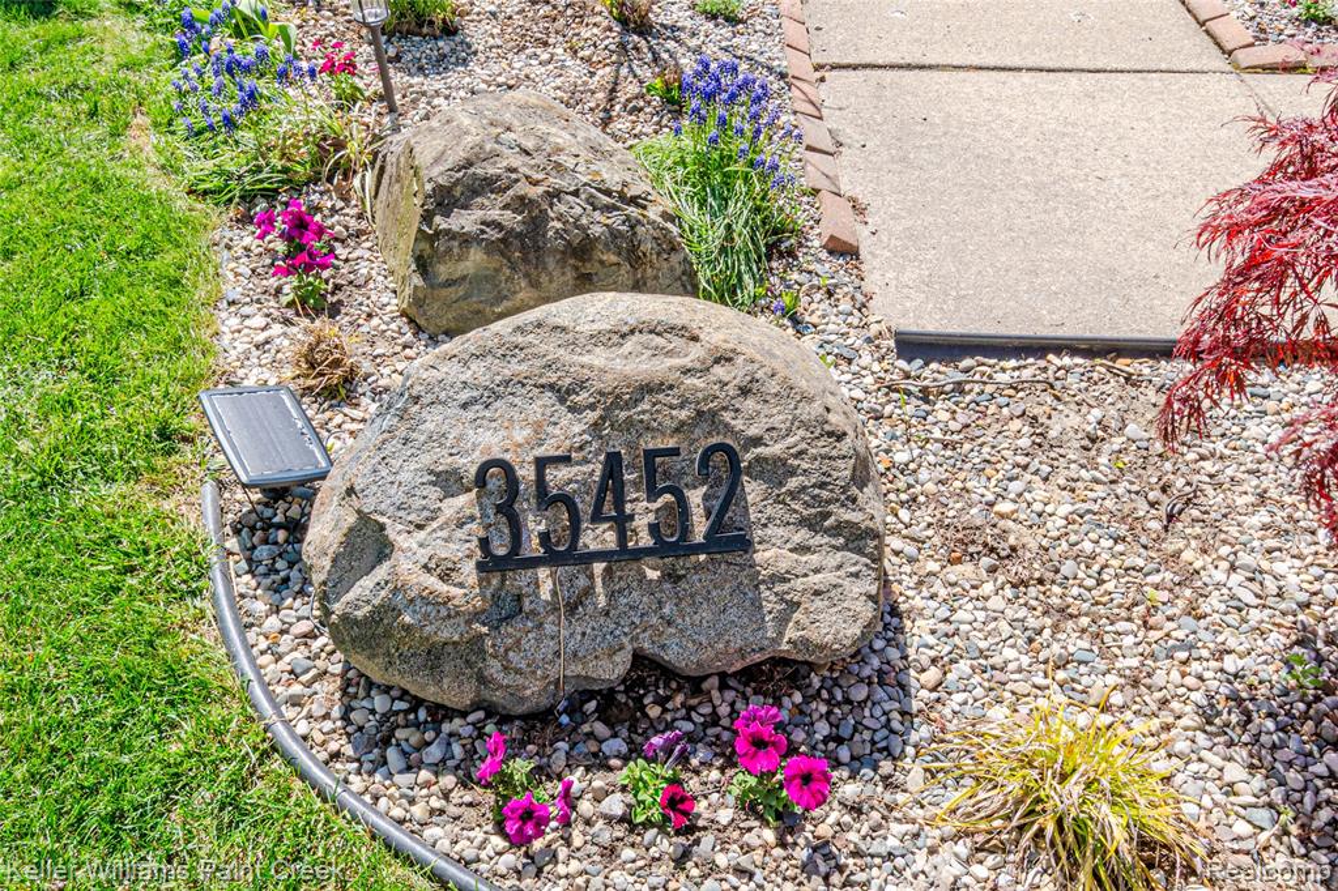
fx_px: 1115
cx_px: 669
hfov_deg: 61.9
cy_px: 446
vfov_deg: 43.6
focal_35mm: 30
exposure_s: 1/125
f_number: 18
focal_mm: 20
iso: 250
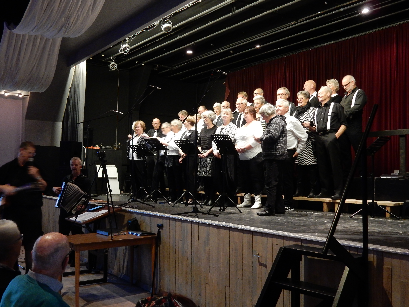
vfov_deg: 39.7
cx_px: 204
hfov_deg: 51.4
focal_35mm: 36
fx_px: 425
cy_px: 154
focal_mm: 6.4
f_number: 4
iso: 560
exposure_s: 1/8
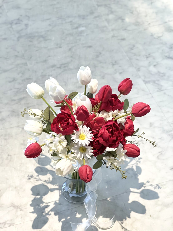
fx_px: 513
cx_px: 86
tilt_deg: -44.7
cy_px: 116
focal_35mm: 77
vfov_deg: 25.3
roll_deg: +1.2
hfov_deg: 19.1
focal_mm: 9
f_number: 2.8
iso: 160
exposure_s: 1/50
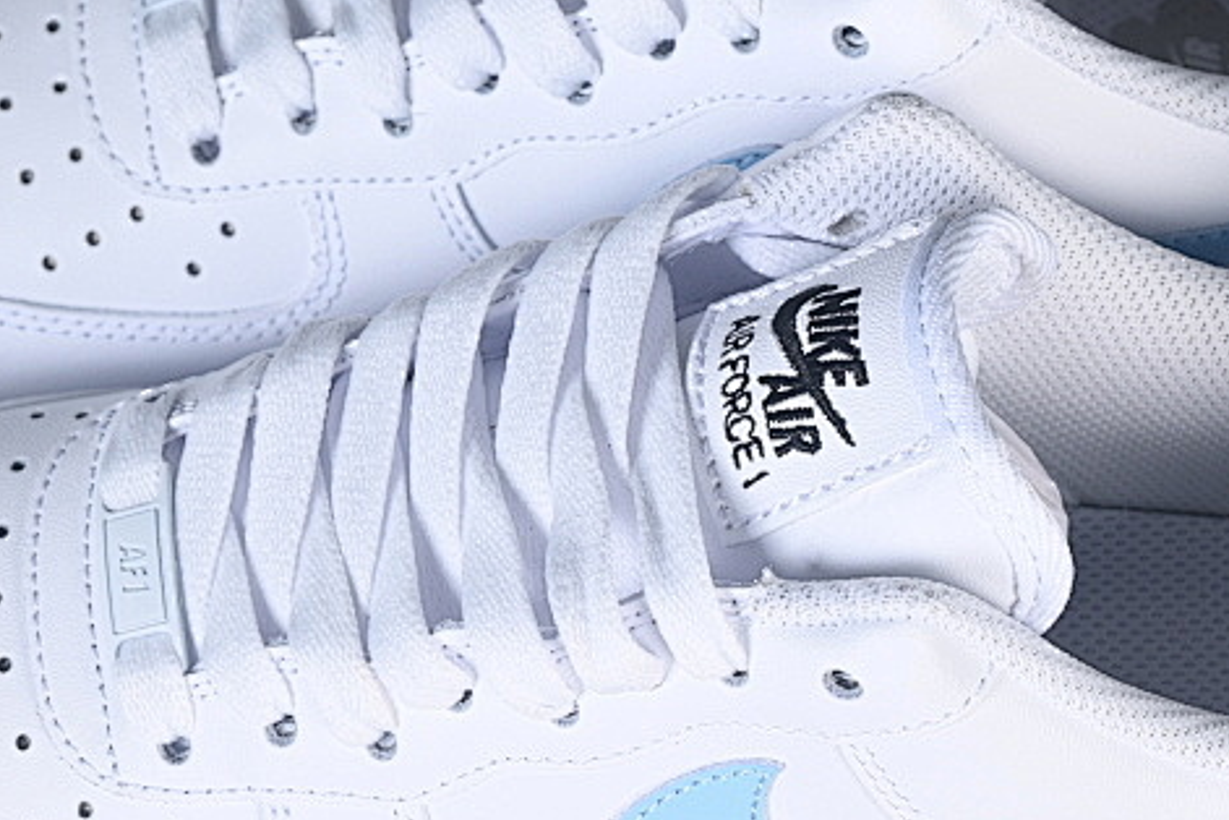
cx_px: 631
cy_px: 389
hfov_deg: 11.9
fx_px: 5871
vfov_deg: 8.0
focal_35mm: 172
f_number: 7.1
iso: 160
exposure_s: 1/80
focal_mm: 50
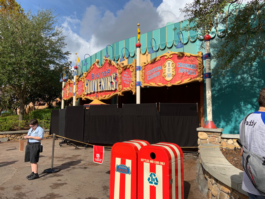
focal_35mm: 26
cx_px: 132
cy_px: 100
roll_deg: -0.5
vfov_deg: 53.1
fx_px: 199
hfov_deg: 67.3
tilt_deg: +6.0
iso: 25
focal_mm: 4.25
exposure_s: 1/2364
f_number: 1.8
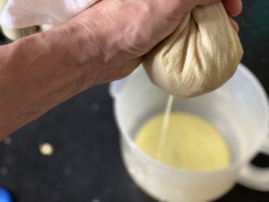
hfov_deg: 36.8
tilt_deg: -54.7
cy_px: 101
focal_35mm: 52
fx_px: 404
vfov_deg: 28.0
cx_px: 134
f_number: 2
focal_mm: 6
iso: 200
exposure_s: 1/40
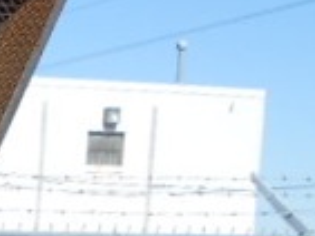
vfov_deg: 9.4
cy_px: 499
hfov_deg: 11.2
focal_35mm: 147
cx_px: -442
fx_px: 1339
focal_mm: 4.6
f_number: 3.2
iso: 80
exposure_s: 1/800
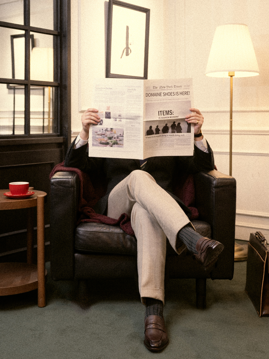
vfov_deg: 38.9
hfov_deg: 29.7
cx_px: 134
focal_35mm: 49
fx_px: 508
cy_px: 178
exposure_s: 1/50
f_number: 2.8
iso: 125
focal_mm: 30
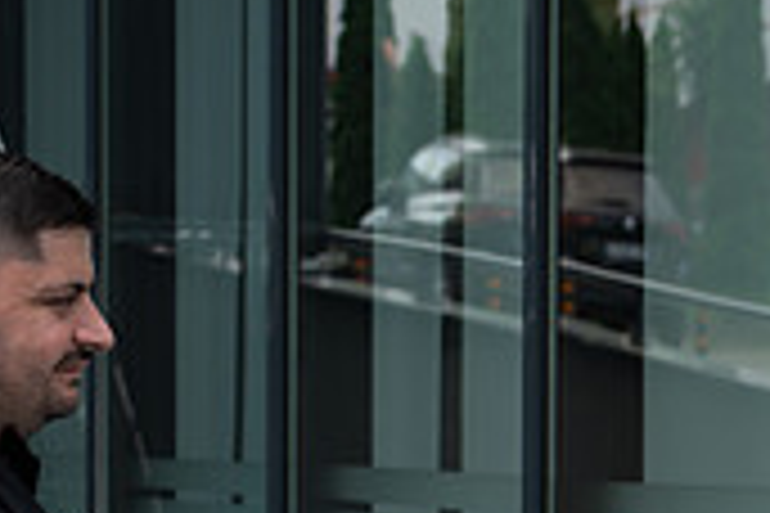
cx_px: 1013
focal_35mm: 170
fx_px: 3636
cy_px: 760
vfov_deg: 7.9
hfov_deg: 11.7
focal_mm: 50
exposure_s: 1/800
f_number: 3.5
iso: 200
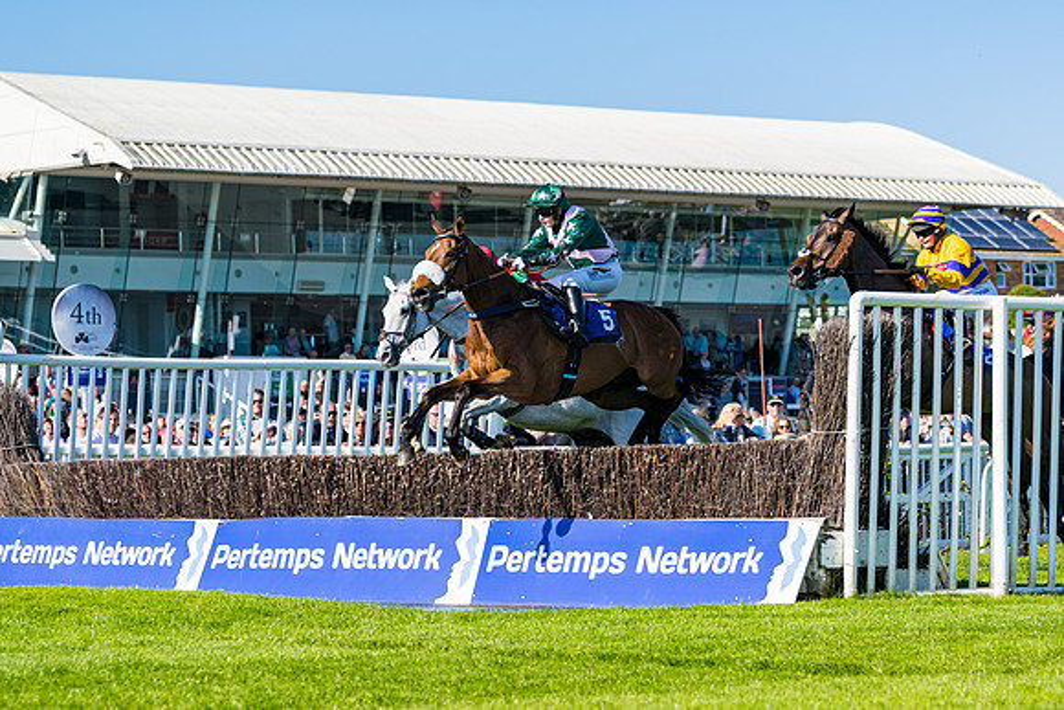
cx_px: 578
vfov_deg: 10.8
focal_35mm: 127
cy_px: 440
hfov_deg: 16.1
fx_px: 3769
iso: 100
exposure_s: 1/1250
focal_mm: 95
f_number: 4
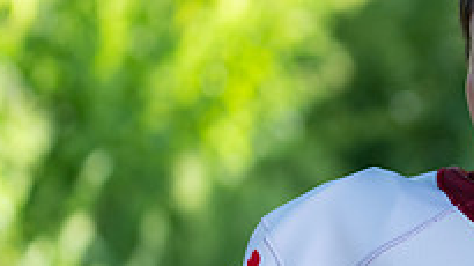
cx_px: 567
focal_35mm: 235
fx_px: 2952
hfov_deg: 9.1
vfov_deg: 5.2
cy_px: 209
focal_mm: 70
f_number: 2.8
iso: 200
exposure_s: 1/320
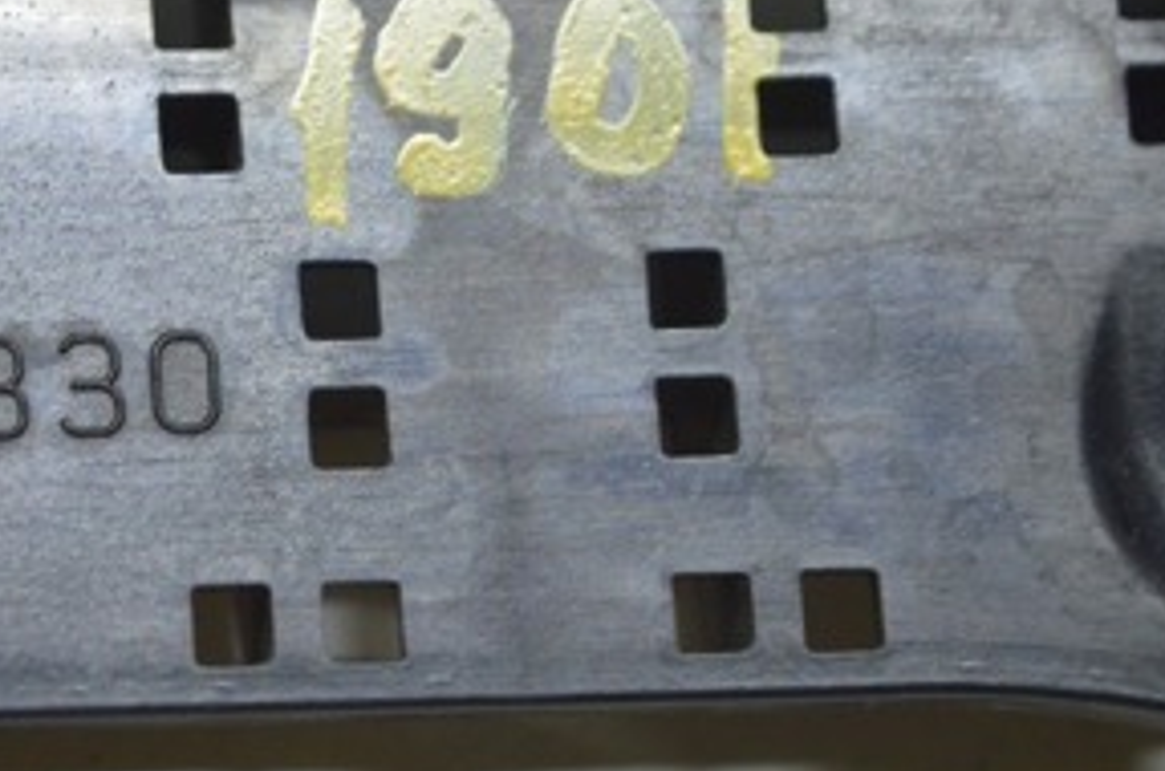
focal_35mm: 184
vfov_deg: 7.4
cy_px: 254
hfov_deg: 11.1
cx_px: -41
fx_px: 5945
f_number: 5.6
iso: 400
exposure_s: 1/40
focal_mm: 55
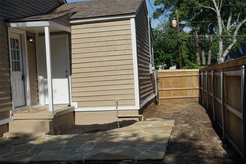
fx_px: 314
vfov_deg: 29.2
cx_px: 123
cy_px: 82
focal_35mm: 46
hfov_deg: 42.7
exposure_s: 1/400
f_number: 9
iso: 100
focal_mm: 46
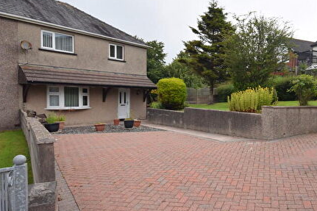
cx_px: 229
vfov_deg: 48.2
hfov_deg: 64.5
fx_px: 236
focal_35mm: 27
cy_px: 108
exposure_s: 1/200
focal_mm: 11
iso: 100
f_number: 9
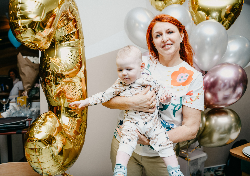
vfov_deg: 43.7
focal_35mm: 31
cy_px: 82
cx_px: 118
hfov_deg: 59.2
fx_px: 220
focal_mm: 28
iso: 125
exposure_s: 1/160
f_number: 3.5
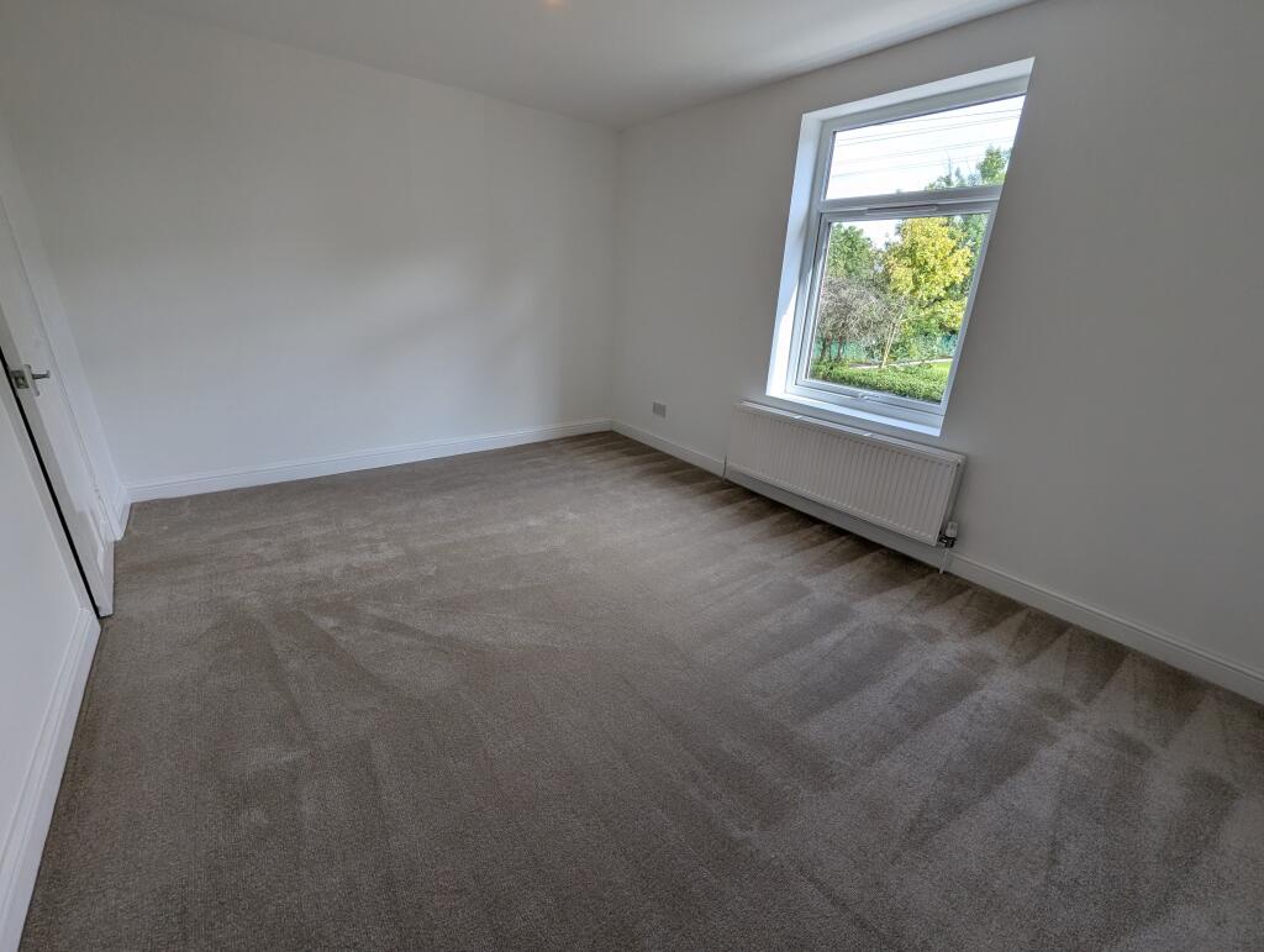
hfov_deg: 106.1
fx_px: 475
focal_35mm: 13
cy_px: 476
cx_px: 632
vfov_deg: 90.1
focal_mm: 1.95
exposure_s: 1/230
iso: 42
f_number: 2.2
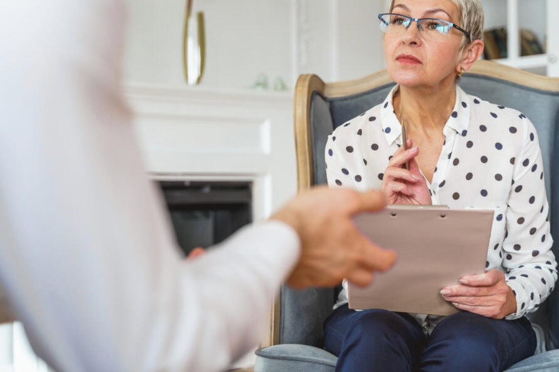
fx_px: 994
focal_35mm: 64
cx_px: 301
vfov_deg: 21.2
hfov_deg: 31.4
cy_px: 166
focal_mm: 56
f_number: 3.2
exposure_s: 1/125
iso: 250
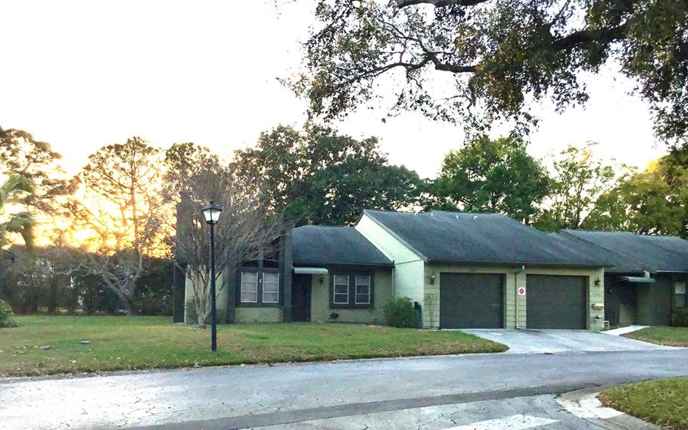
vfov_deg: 34.4
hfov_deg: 52.7
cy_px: 249
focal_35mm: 37
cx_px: 350
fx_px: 694
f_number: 2.4
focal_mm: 3.3
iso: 25
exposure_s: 1/272
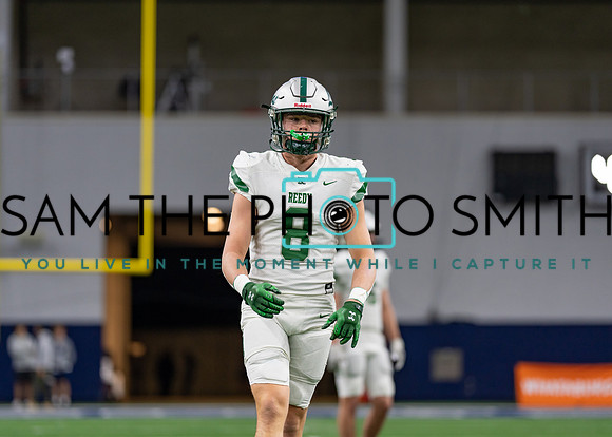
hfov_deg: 13.8
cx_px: 306
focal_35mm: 146
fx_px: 2536
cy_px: 218
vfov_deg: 9.8
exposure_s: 1/1000
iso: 640
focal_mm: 135
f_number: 1.8
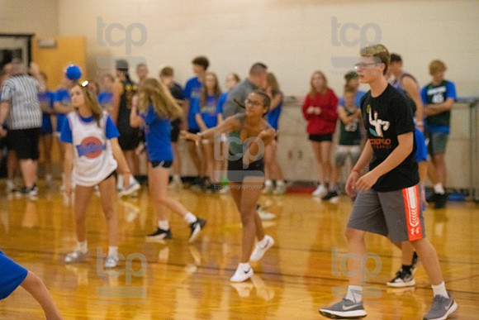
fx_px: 1597
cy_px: 160
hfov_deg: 17.1
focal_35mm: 120
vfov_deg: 11.4
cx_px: 240
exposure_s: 1/800
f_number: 4
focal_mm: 120
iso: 10000
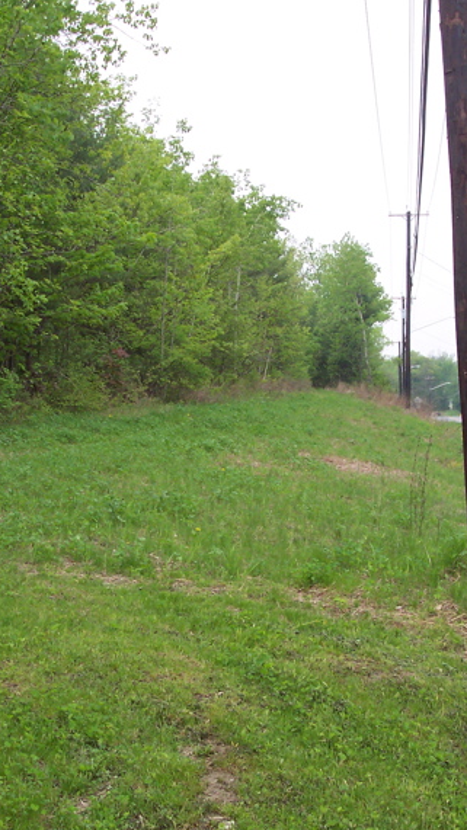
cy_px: 418
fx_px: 1277
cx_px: 182
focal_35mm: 58
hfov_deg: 20.7
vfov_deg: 36.0
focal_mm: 8
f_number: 4.8
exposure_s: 1/350
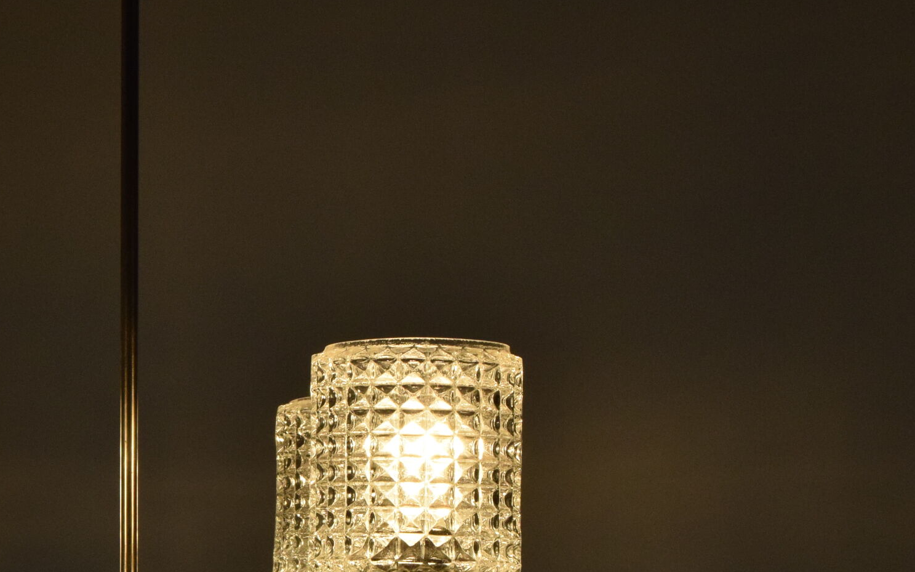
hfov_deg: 17.6
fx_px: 2917
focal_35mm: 117
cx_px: 143
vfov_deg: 11.2
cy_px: 342
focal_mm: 38
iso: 1600
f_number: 10
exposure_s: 1/400
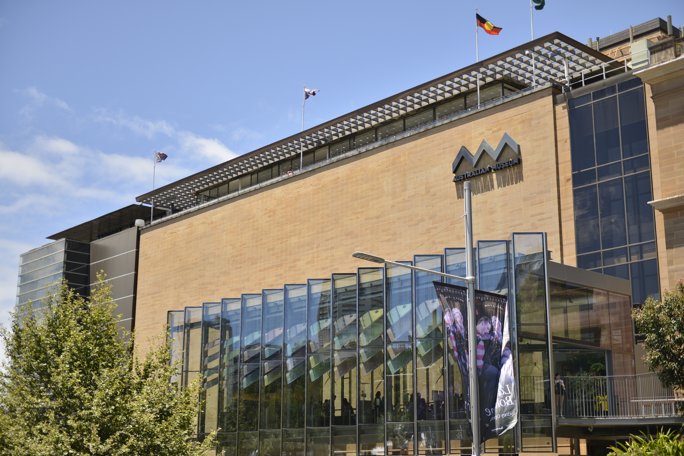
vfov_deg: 27.0
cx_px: 342
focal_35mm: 50
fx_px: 950
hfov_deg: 39.6
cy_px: 228
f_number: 2.8
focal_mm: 50
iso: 320
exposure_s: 1/2000
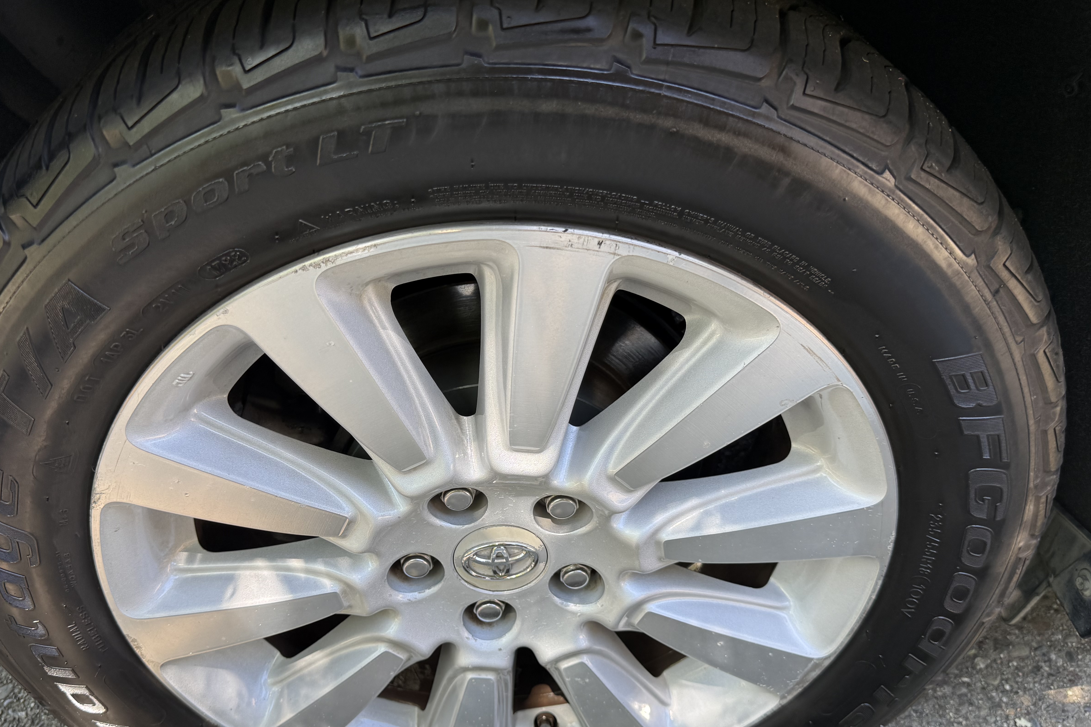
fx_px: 909
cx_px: 511
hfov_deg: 61.9
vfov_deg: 43.3
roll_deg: +0.0
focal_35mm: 30
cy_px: 455
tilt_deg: -34.2
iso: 50
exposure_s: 1/129
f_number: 1.78
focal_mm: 6.76
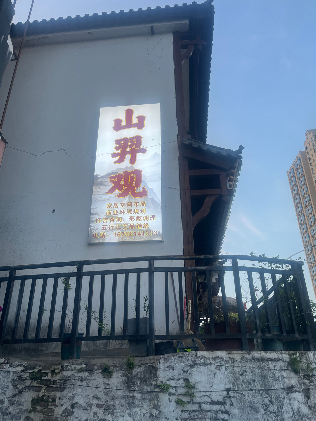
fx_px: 316
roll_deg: +1.9
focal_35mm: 26
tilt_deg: +26.1
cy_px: 210
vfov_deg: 67.3
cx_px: 158
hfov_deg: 53.1
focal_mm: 5.1
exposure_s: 1/100
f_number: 1.6
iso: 40
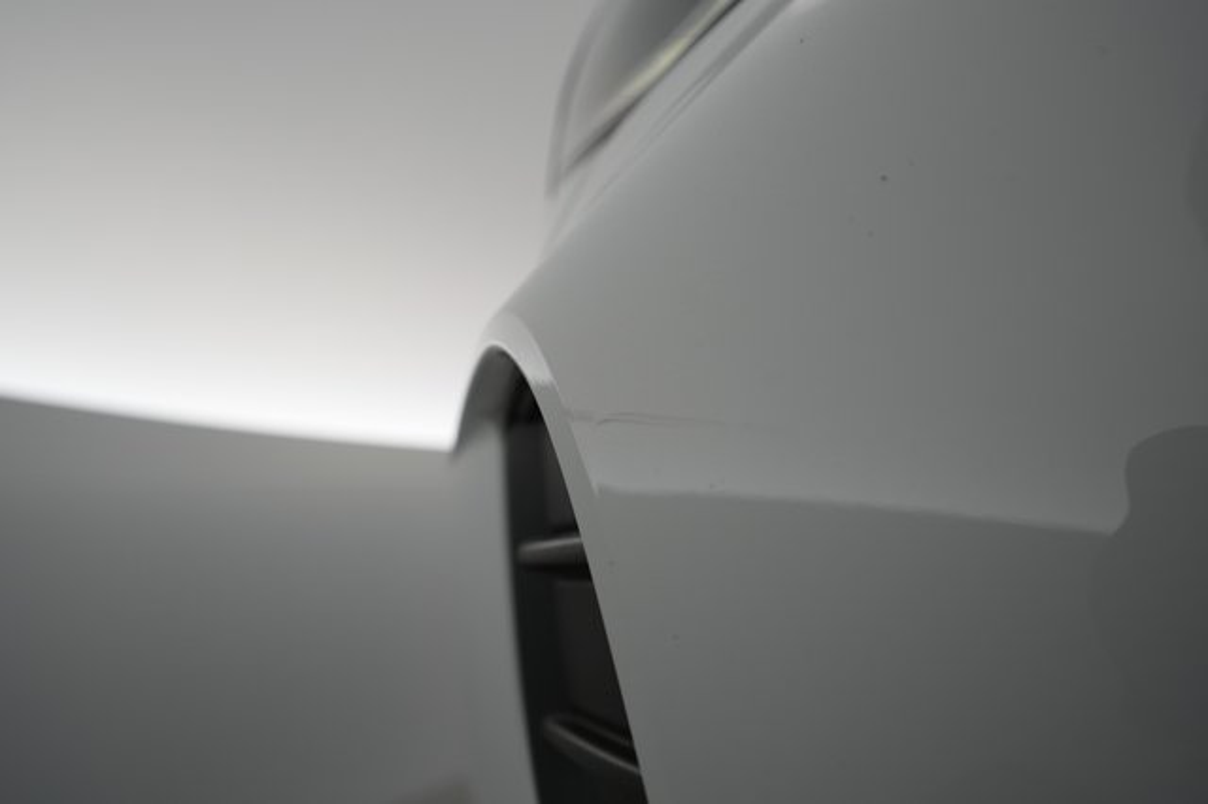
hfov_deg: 65.5
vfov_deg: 46.4
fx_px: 939
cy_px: 402
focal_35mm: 28
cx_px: 604
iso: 500
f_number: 4.5
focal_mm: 28
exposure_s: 1/100
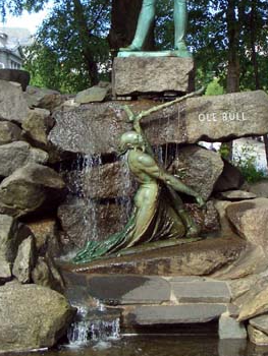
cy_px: 98
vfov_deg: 25.1
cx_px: 173
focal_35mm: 77
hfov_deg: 19.1
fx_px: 794
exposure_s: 1/100
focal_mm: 8.2
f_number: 5
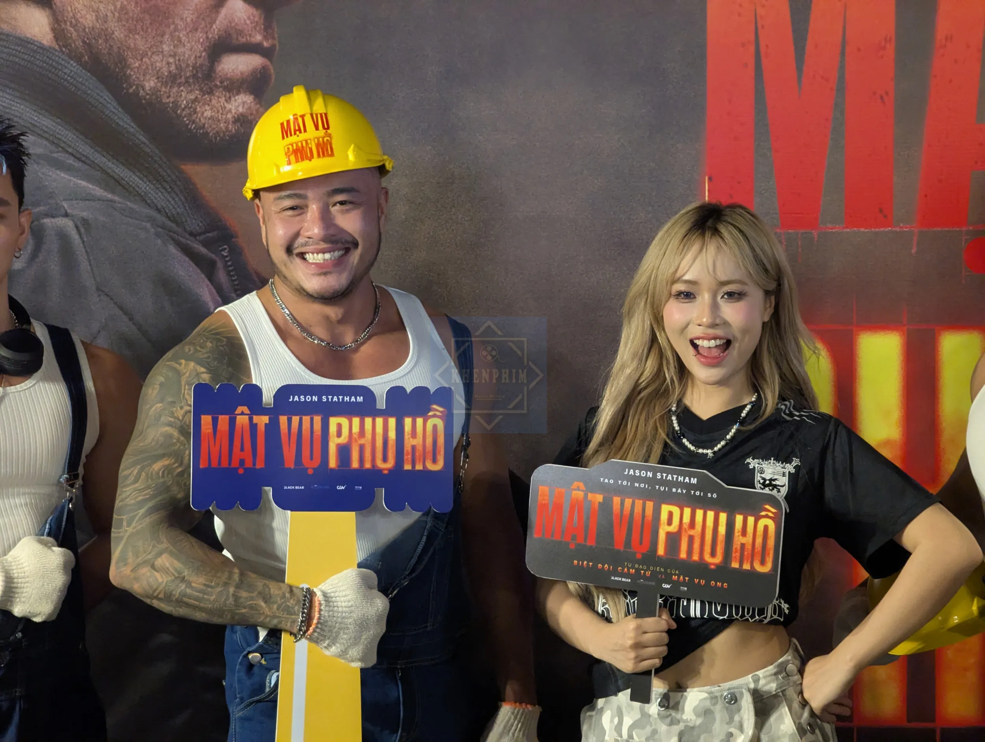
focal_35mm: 106
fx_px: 3020
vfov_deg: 14.0
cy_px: 371
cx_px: 492
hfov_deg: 18.5
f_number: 3.5
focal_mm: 19
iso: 1297
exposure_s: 1/87.6
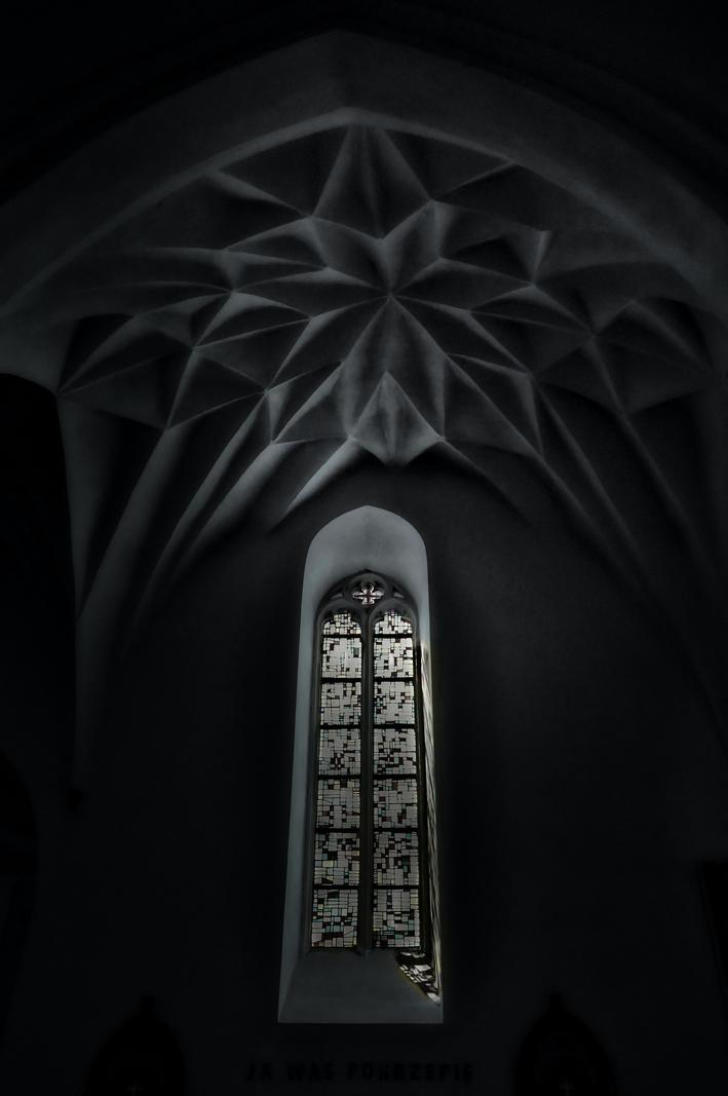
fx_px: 1003
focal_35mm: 33
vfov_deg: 57.3
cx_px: 364
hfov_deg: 39.9
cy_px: 548
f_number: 8
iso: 1250
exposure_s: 1/250
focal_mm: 22
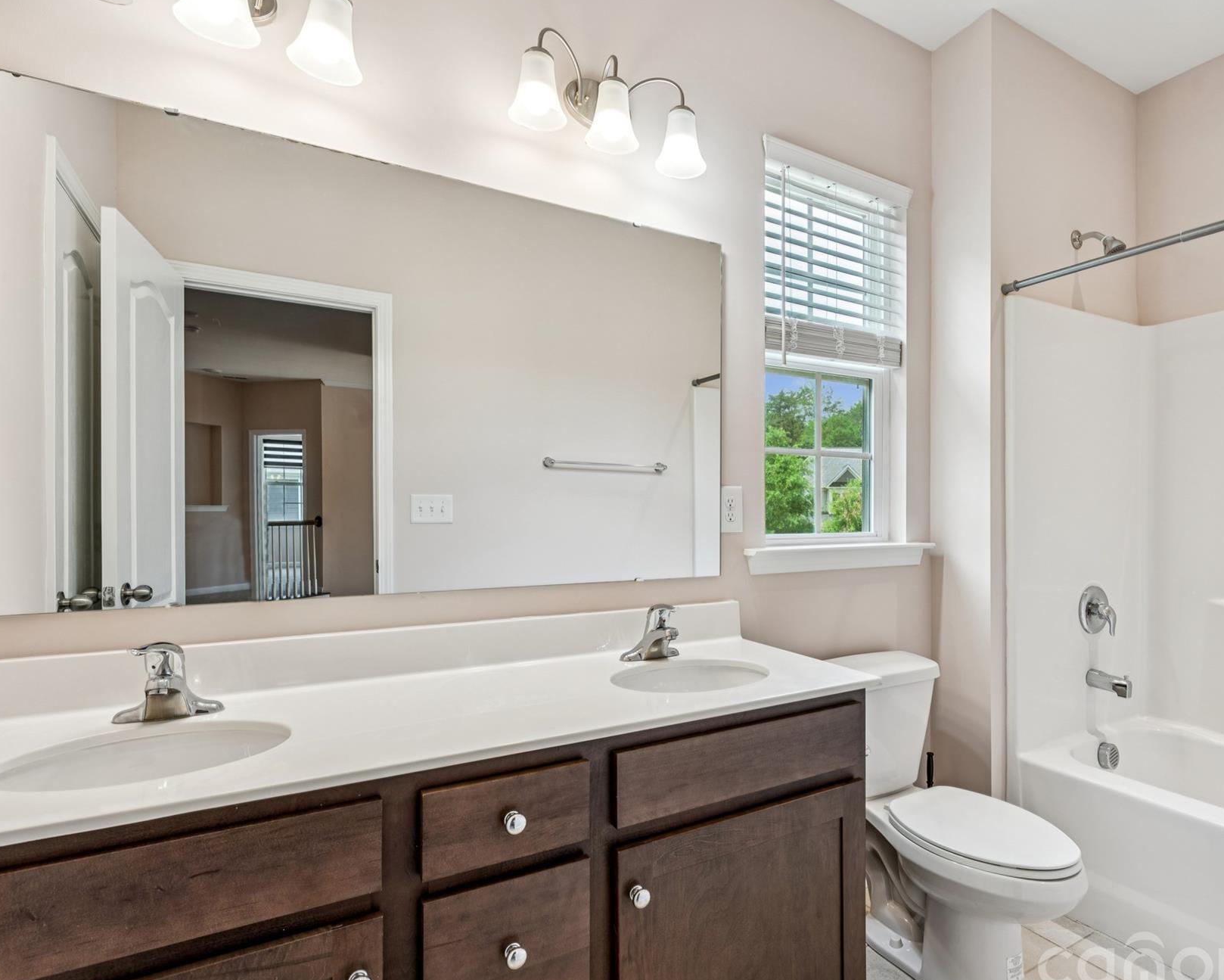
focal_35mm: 19
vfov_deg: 69.8
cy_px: 508
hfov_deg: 81.5
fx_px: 701
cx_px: 719
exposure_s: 1/10
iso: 100
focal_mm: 16.3
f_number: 9
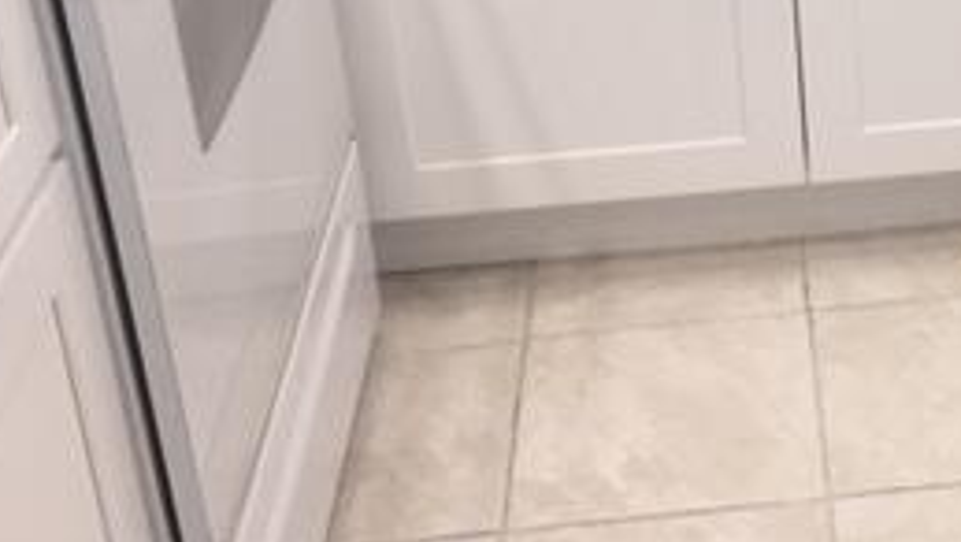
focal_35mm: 78
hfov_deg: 26.1
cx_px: 894
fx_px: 1989
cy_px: -97
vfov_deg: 15.0
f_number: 2.2
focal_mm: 4.15
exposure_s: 1/30
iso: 50
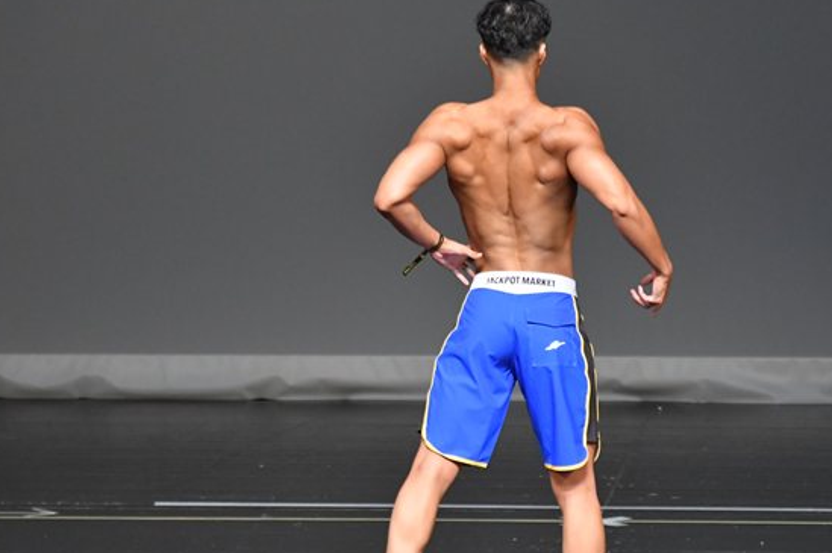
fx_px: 10275
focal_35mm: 445
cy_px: 323
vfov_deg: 3.1
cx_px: 521
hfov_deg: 4.6
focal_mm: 210
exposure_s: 1/400
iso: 3200
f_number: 5.6
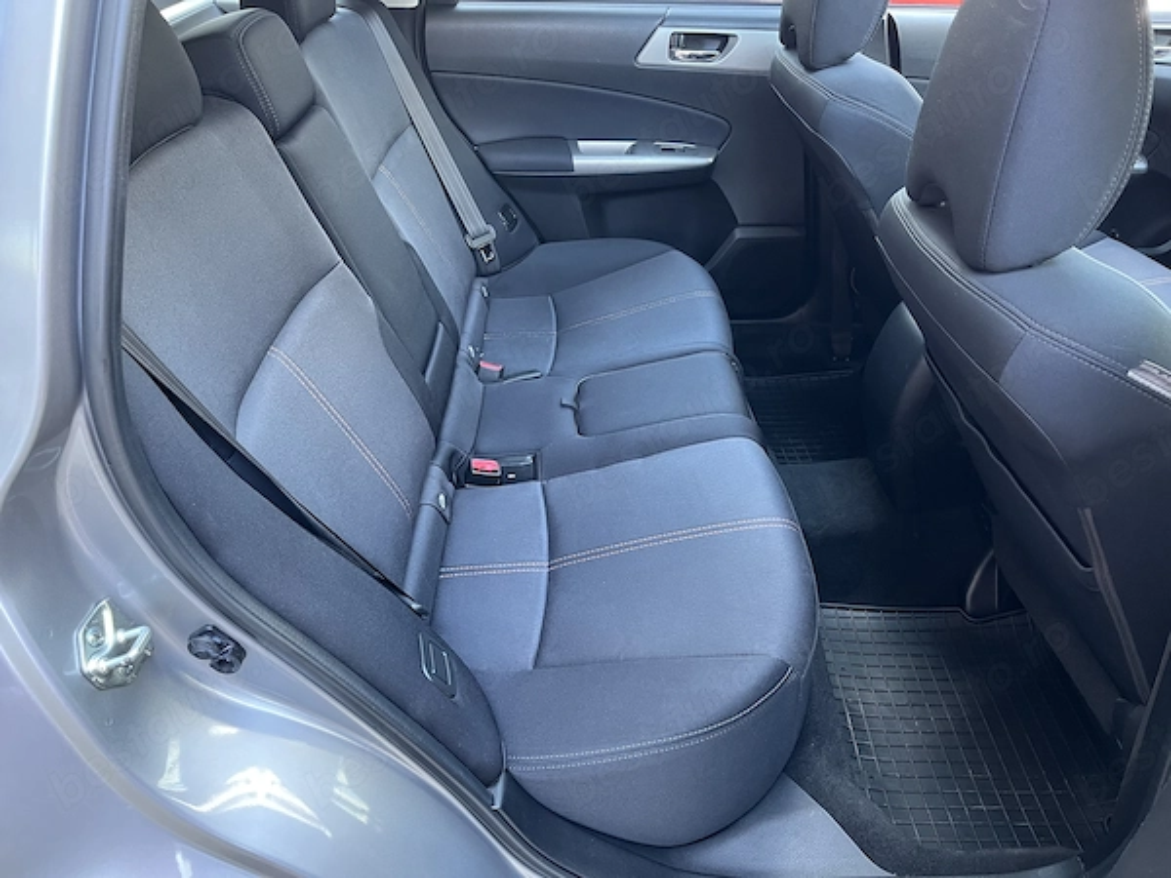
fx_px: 880
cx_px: 586
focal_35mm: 26
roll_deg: +0.4
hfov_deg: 67.3
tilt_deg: -33.4
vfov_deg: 53.1
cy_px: 439
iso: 250
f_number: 1.6
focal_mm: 5.1
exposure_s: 1/60
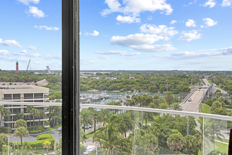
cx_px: 116
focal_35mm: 50
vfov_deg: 27.0
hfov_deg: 39.6
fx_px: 322
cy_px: 78
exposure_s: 1/8
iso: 64
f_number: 8
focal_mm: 50
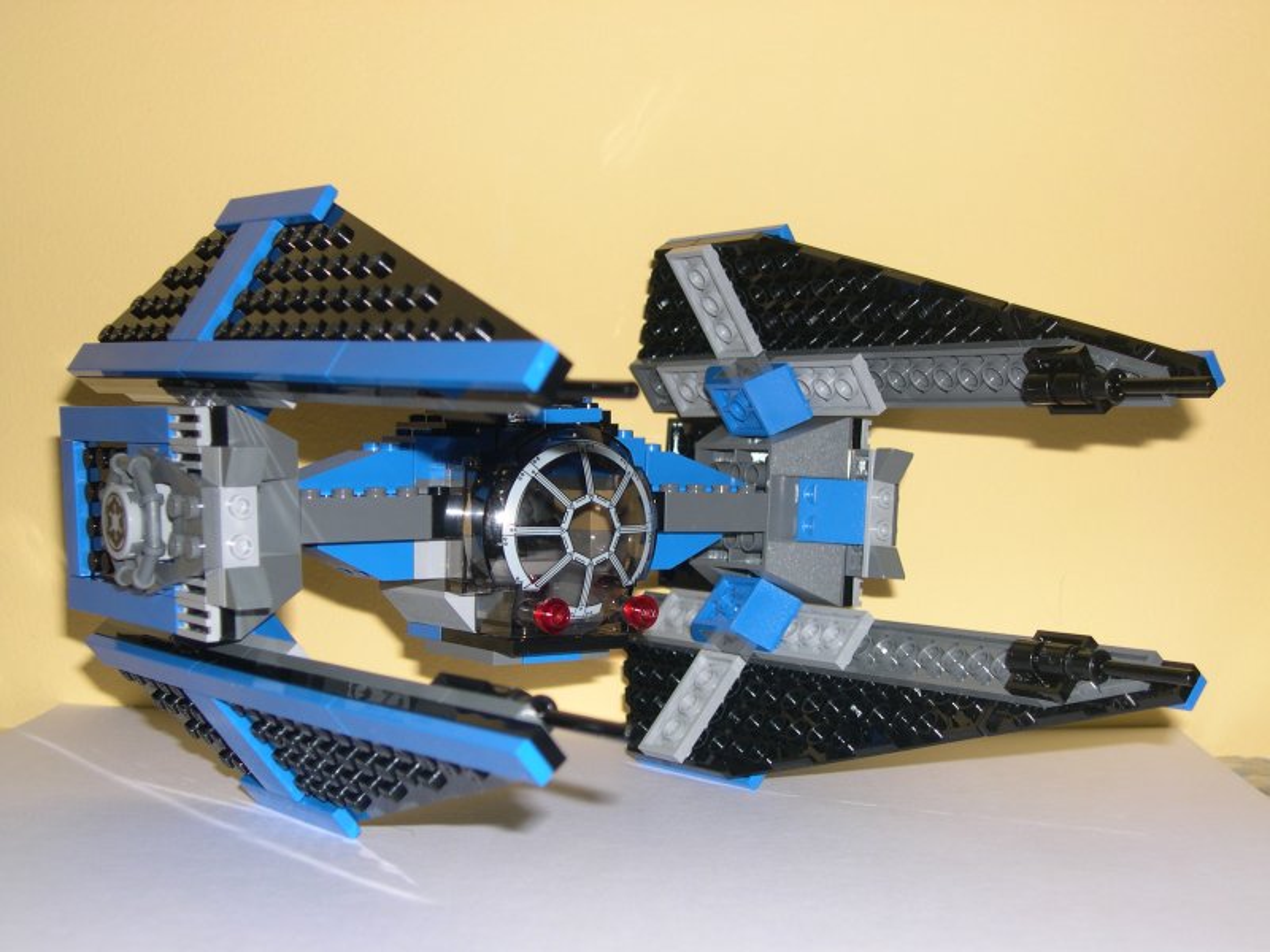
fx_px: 1908
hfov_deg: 36.8
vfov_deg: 28.0
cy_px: 476
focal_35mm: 52
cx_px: 635
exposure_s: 1/60
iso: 100
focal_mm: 11.1
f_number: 3.2
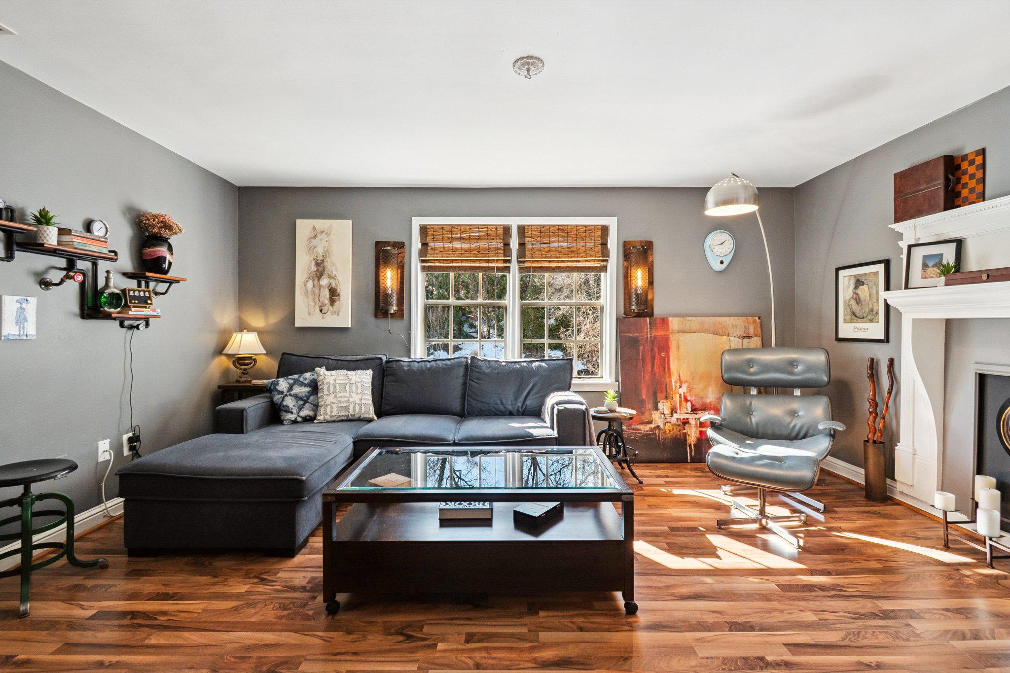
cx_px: 505
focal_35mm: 15
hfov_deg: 100.4
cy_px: 336
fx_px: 421
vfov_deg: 77.3
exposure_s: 1/100
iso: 400
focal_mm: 10
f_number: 8
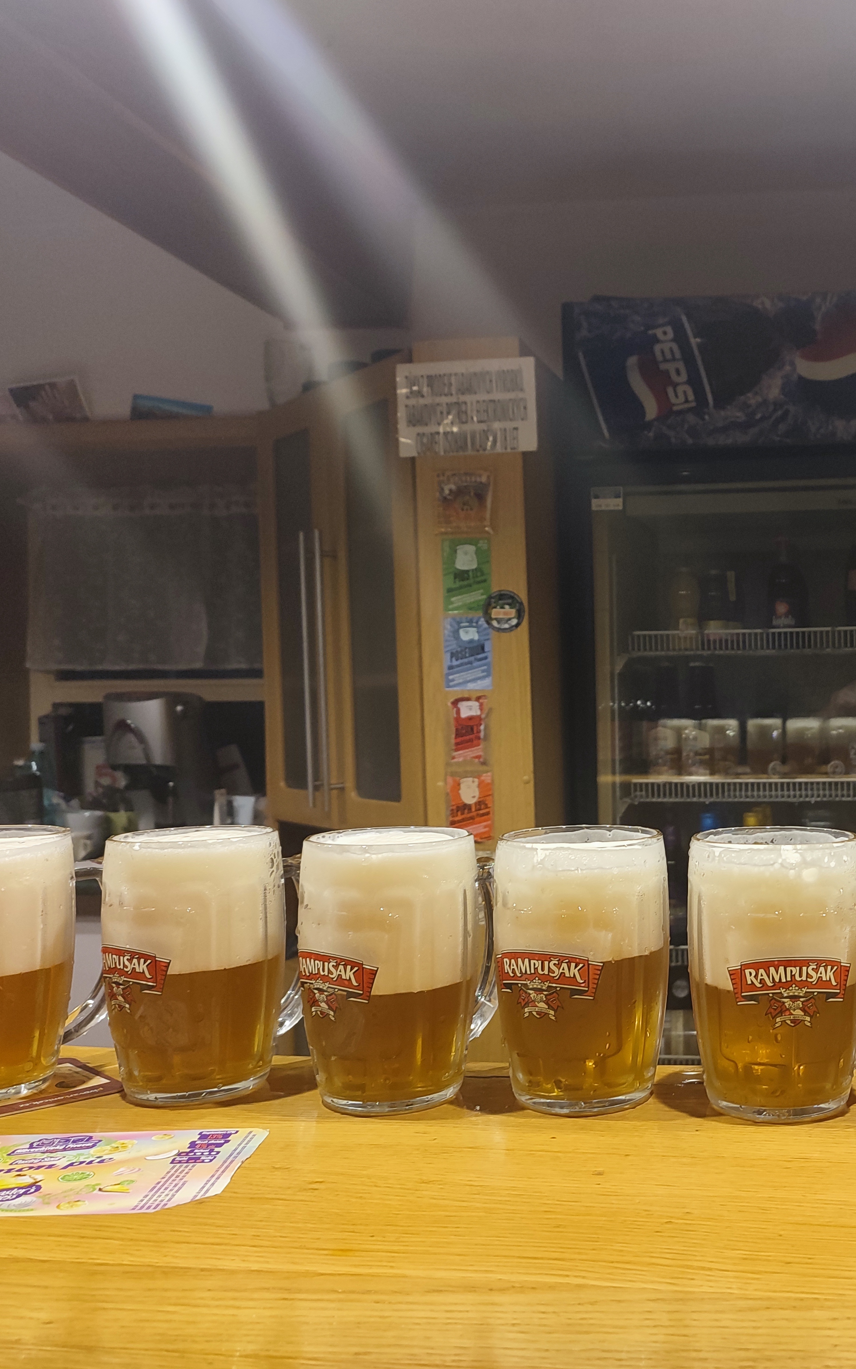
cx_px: 701
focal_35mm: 36
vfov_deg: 54.0
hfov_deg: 34.1
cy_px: 685
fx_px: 1344
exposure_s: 1/33
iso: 341
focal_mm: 6.04
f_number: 1.9
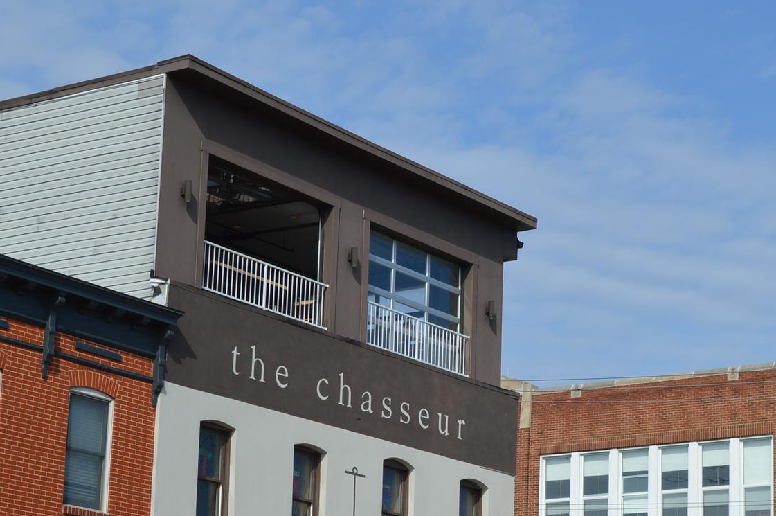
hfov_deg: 21.2
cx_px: 547
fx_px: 2065
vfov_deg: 14.2
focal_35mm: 96
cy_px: 369
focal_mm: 35
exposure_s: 1/320
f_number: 9
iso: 100
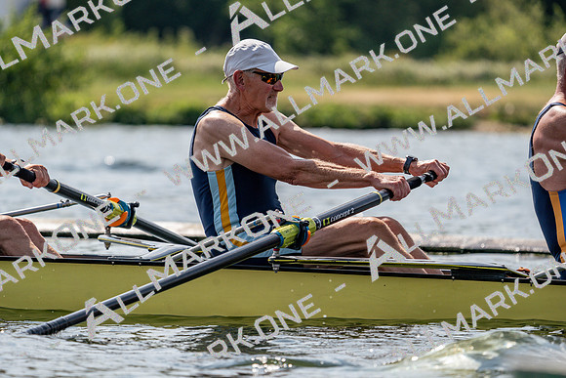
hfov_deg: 6.0
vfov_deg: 4.0
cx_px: 283
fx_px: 5362
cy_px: 189
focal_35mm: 341
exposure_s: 1/1600
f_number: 6.3
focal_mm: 341
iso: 200
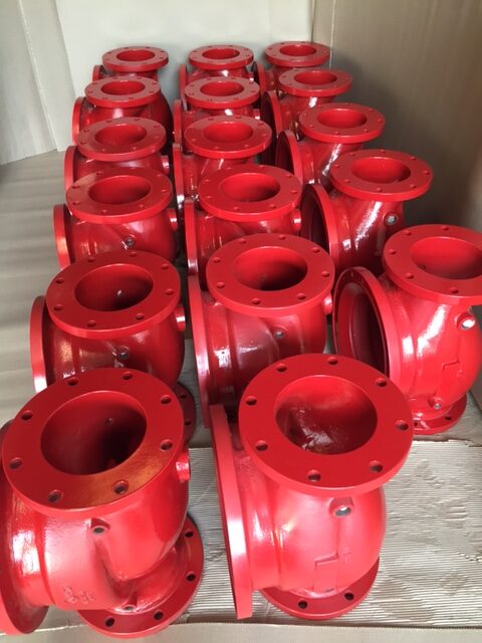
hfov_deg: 48.2
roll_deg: +3.0
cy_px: 322
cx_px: 241
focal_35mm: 29
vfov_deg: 61.7
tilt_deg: -41.5
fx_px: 538
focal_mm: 4.15
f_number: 2.2
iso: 64
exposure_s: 1/30
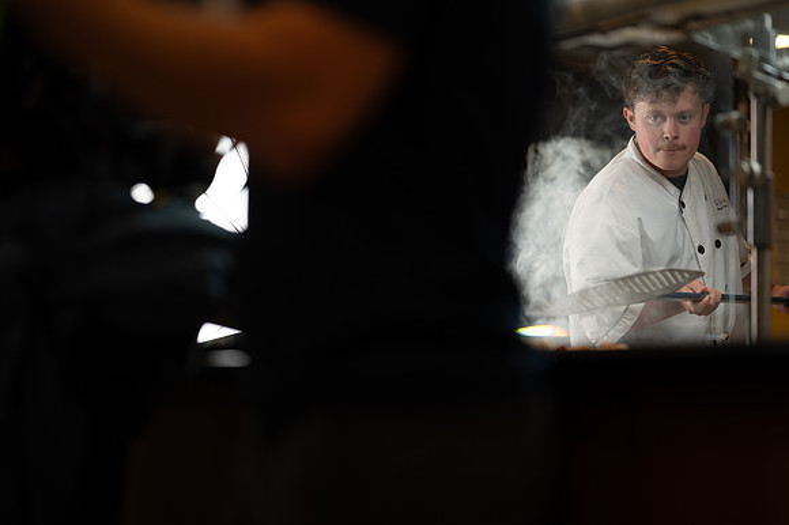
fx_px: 1862
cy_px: 262
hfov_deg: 23.9
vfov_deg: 16.1
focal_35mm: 85
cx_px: 394
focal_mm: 85
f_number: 1.8
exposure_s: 1/200
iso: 100
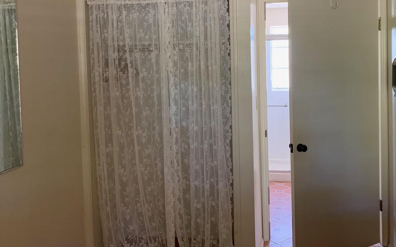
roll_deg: +1.5
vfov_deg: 33.3
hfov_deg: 51.3
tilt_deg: -3.4
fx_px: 410
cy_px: 86
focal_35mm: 38
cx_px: 231
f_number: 1.8
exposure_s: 1/57
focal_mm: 4.25
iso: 400
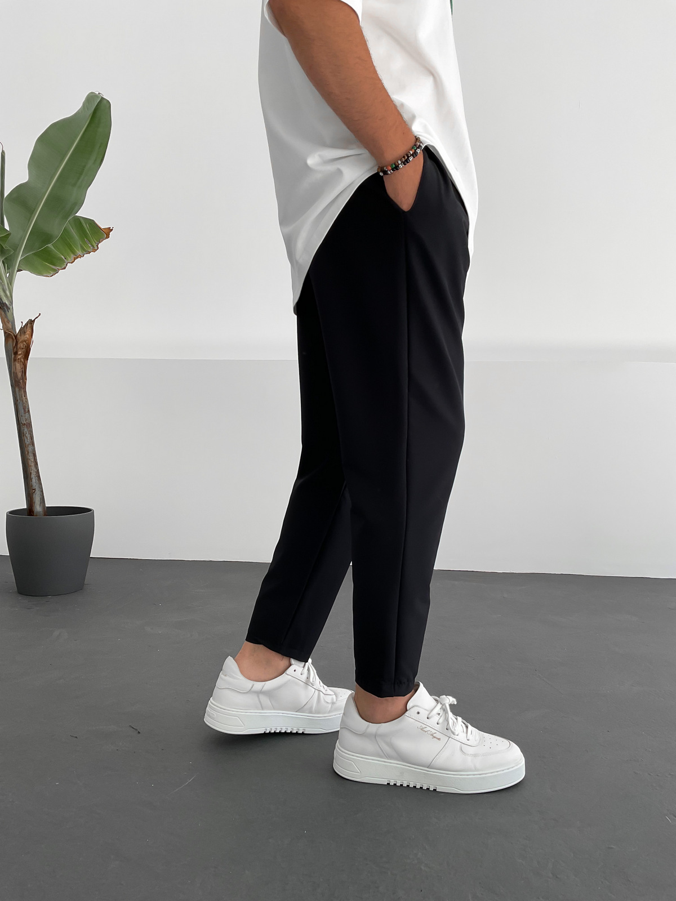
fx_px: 755
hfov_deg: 48.2
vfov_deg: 61.7
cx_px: 338
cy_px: 450
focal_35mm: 29
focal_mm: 3
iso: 16
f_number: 1.8
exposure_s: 1/230
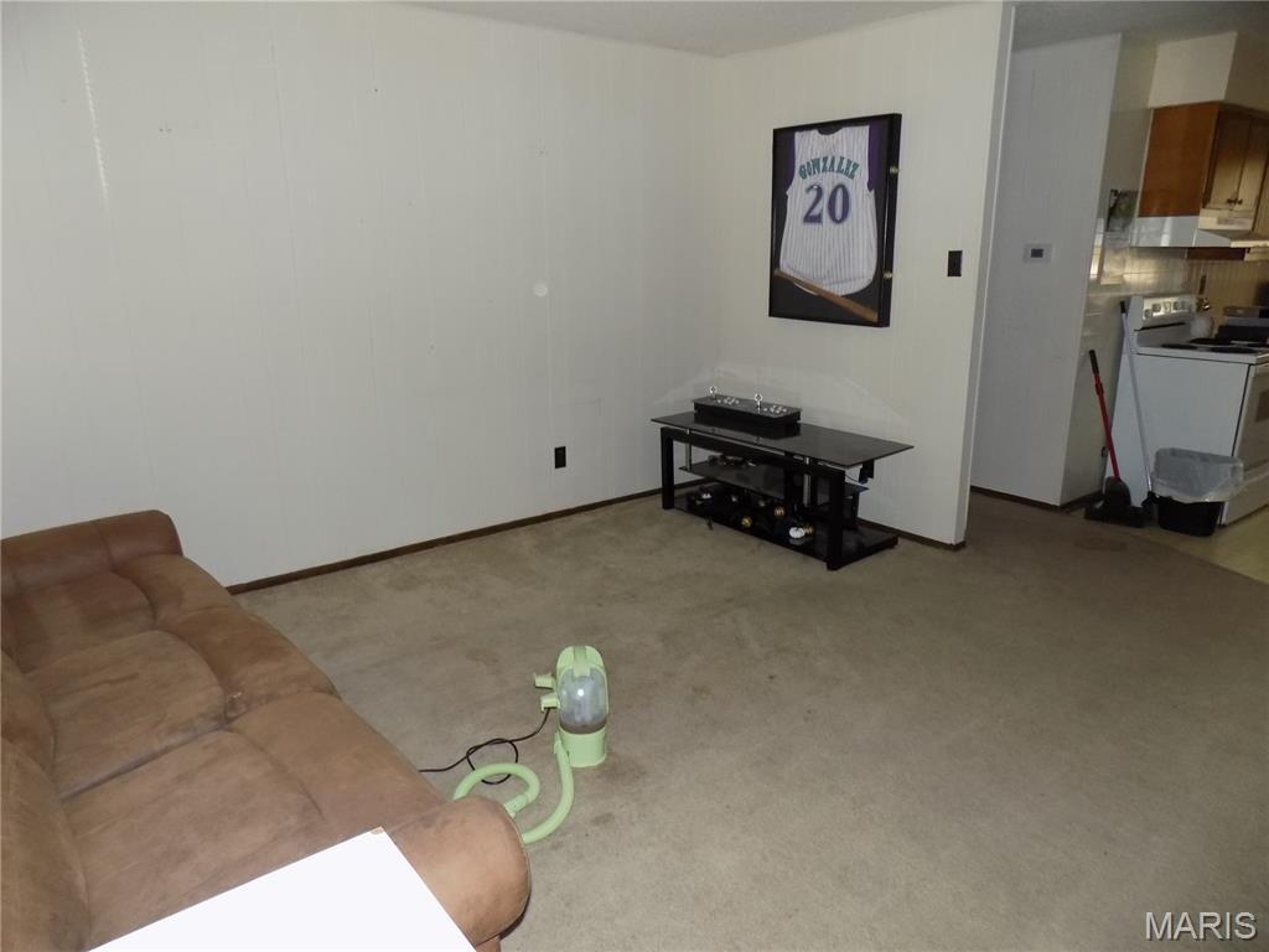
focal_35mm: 23
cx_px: 634
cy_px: 476
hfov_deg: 73.9
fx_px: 843
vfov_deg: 58.9
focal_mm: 4
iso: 200
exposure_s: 1/30
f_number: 3.1
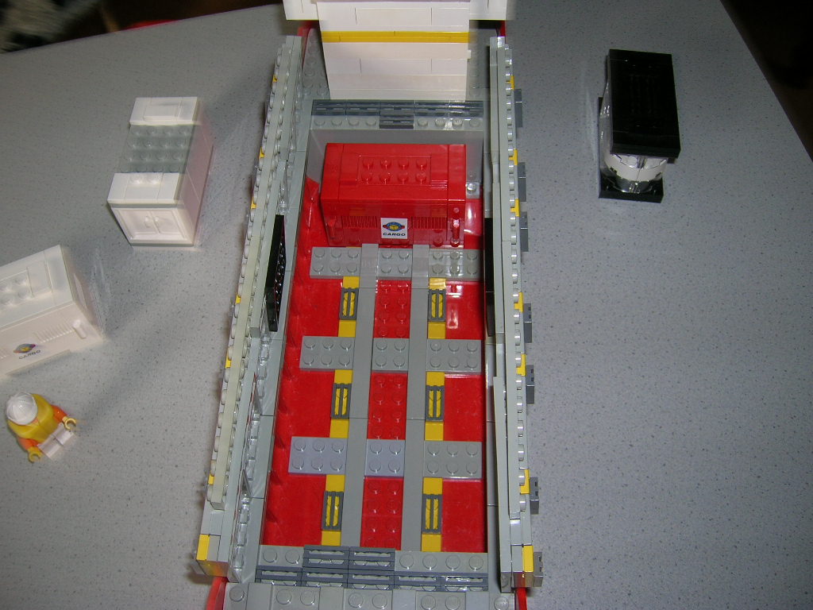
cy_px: 305
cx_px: 406
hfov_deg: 54.0
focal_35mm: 34
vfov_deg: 41.8
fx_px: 799
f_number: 2.9
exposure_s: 1/60.1
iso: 50
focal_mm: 5.7
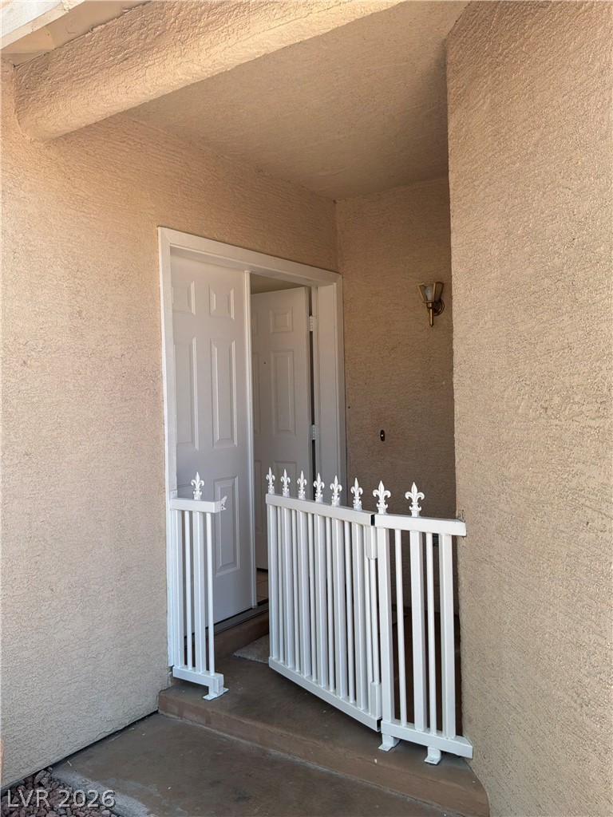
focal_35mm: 28
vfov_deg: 63.4
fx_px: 661
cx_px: 306
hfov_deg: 49.7
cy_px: 408
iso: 25
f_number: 1.8
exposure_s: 1/257
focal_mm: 3
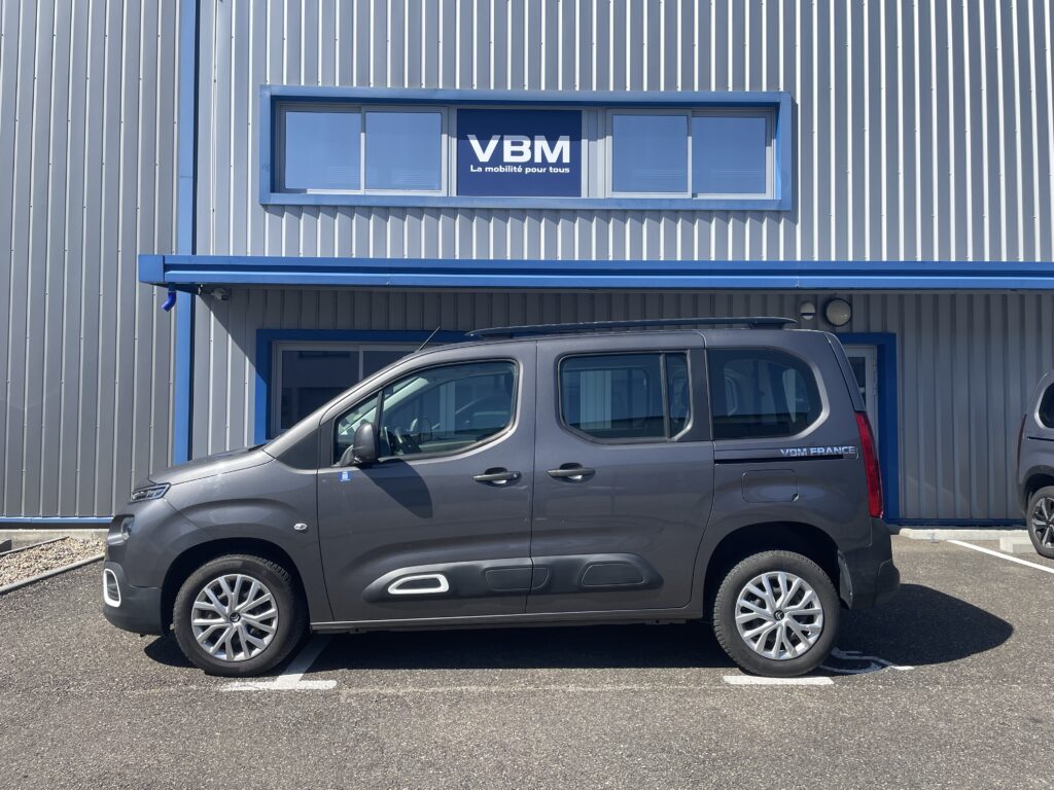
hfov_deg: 67.3
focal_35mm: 26
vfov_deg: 53.1
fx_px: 792
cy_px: 395
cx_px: 527
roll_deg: -0.2
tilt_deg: +2.7
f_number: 1.6
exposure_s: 1/1949
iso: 32
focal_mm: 4.2
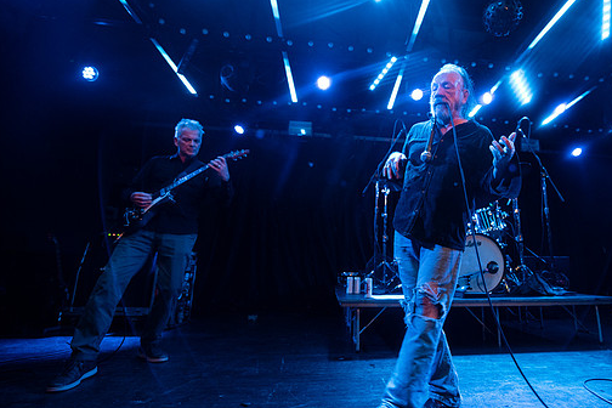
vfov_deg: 64.6
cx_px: 381
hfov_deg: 85.3
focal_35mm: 19
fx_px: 323
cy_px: 205
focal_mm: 15
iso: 2500
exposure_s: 1/125
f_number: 3.2
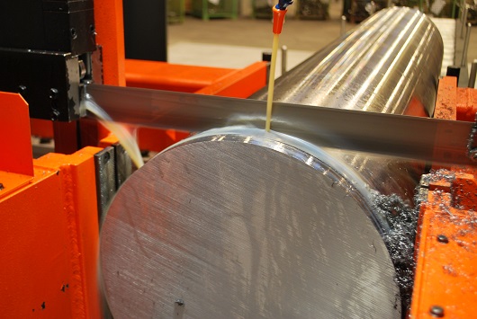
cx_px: 238
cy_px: 160
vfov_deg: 30.0
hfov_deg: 43.5
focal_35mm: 45
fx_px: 597
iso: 400
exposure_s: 1/6
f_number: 4.8
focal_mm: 30
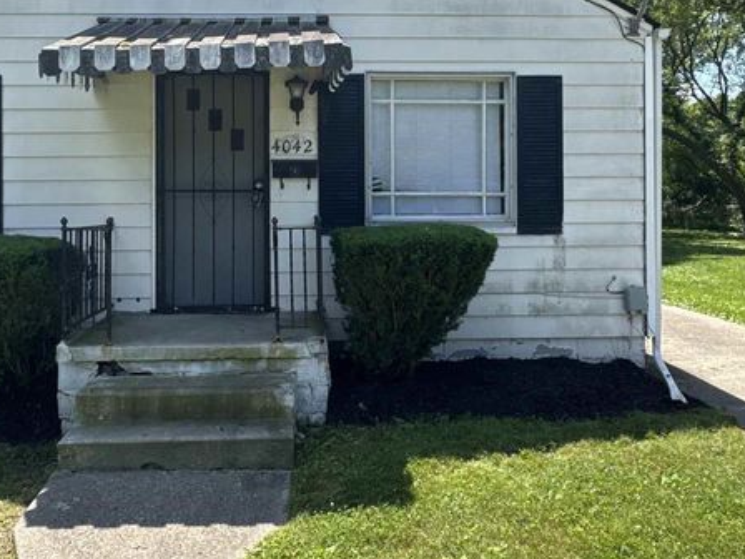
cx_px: 324
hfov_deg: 56.6
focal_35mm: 32
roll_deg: +0.7
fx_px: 689
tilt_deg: -0.7
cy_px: 200
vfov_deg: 43.7
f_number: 2.2
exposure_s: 1/565
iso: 40
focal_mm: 2.22
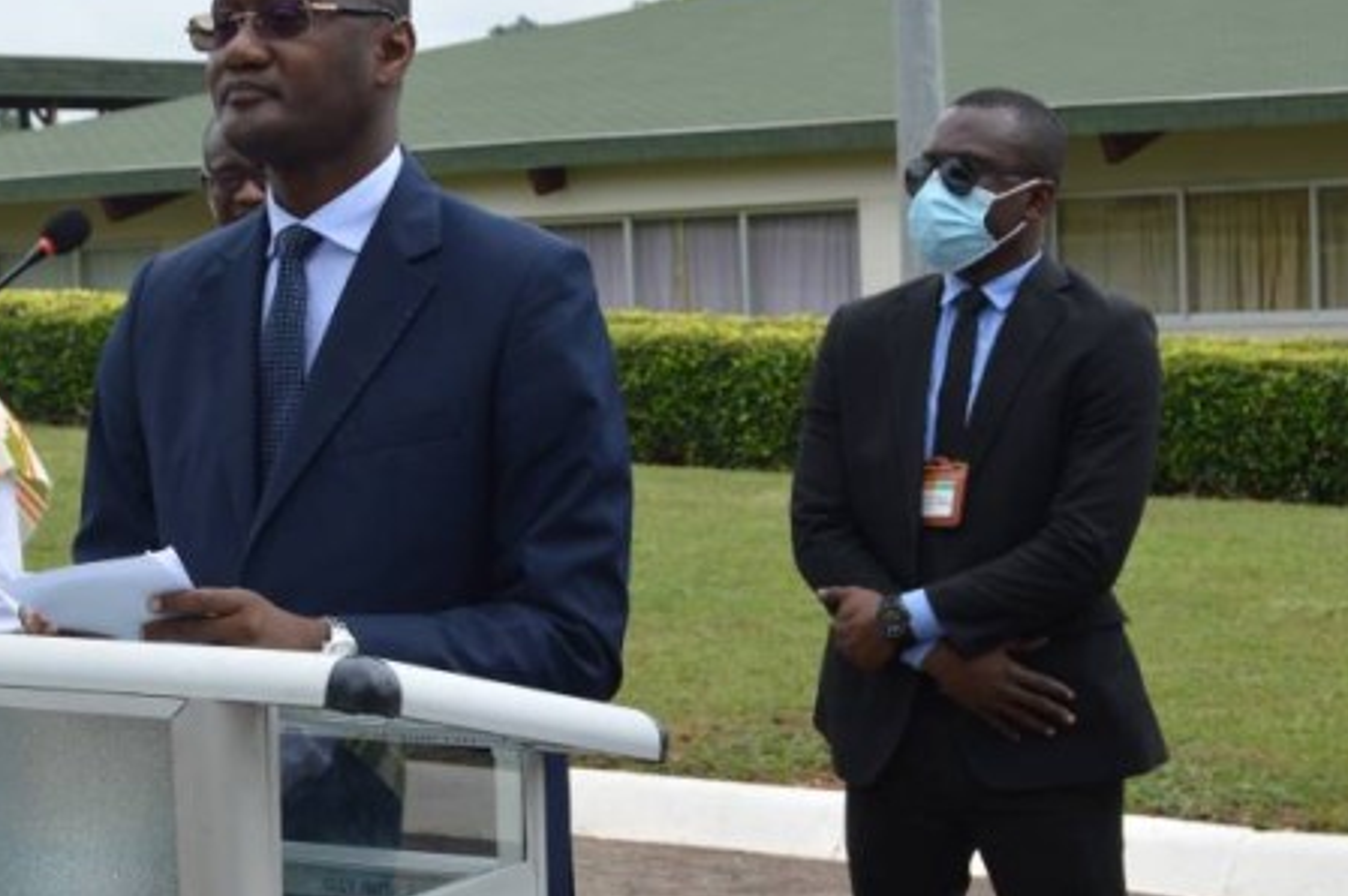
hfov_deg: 22.3
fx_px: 3405
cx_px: 394
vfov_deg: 15.0
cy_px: 618
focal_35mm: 91
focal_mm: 34
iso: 100
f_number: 7.1
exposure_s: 1/200
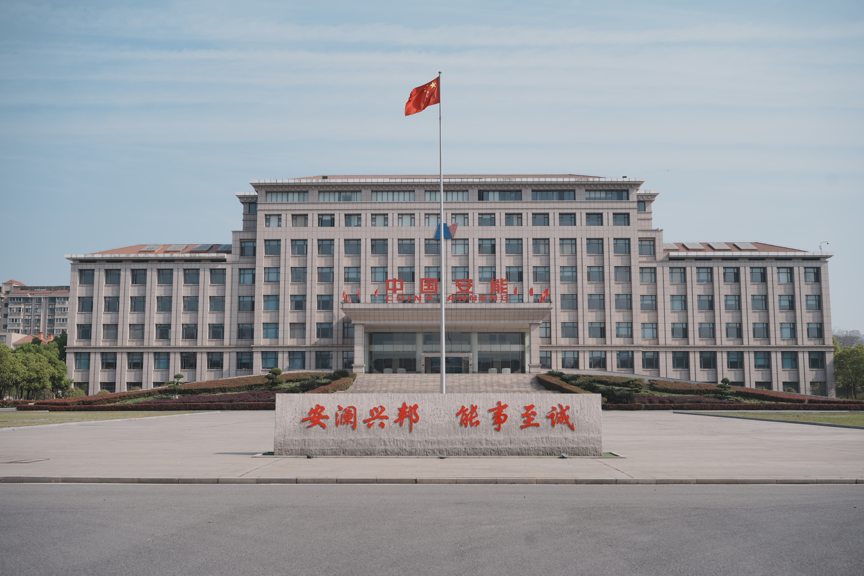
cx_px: 432
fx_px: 888
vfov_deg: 35.9
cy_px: 288
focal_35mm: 37
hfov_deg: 51.9
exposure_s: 1/125
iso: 100
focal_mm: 37
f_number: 5.6
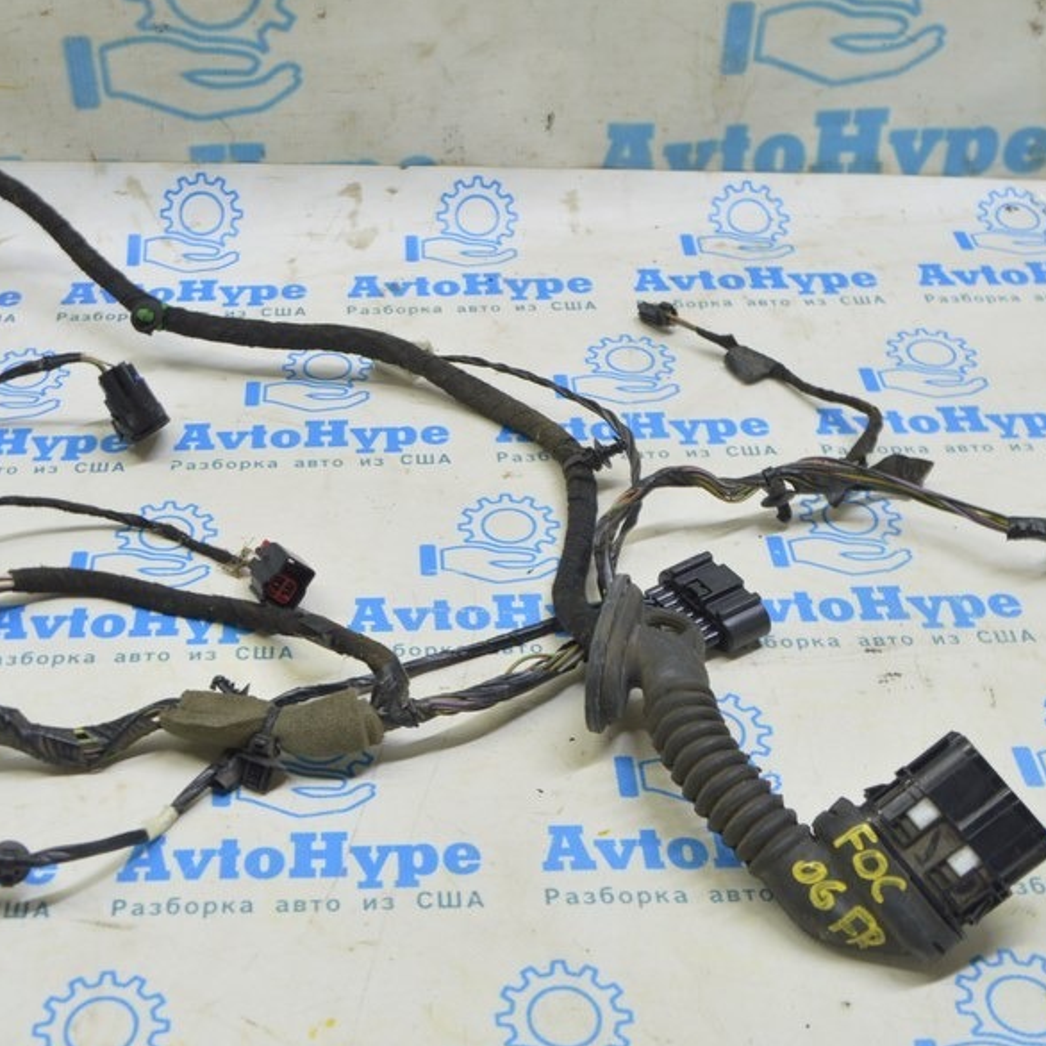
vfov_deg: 34.7
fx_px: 1675
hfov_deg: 34.4
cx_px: 355
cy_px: 540
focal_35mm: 49
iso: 400
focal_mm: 22
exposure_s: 1/20
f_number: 5.6
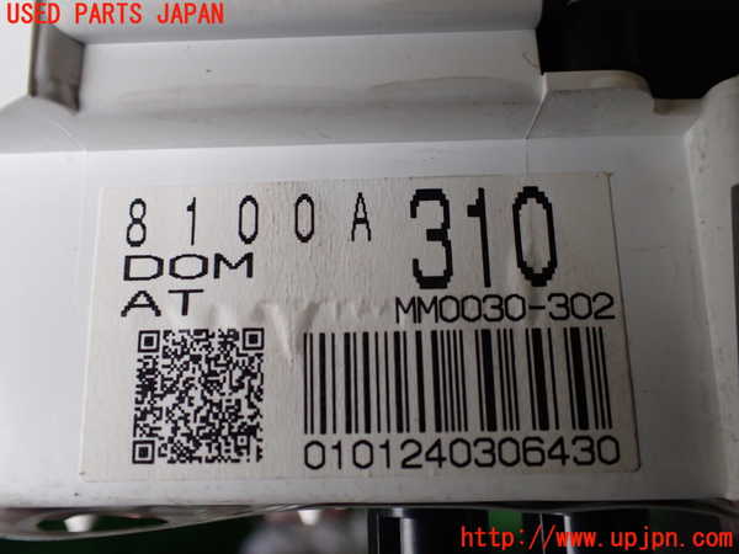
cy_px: 277
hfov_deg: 60.0
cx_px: 370
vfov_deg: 46.8
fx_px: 640
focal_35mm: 30
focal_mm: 5.4
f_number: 2.3
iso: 320
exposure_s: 1/125
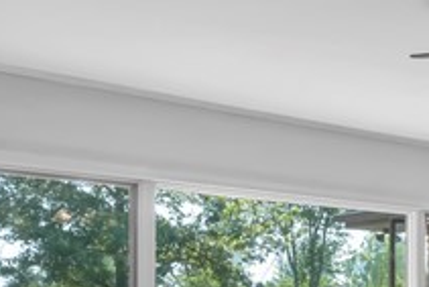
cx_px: 525
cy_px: 312
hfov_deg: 25.1
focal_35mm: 72
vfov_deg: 18.3
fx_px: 859
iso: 200
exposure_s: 1/20
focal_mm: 14
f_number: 11
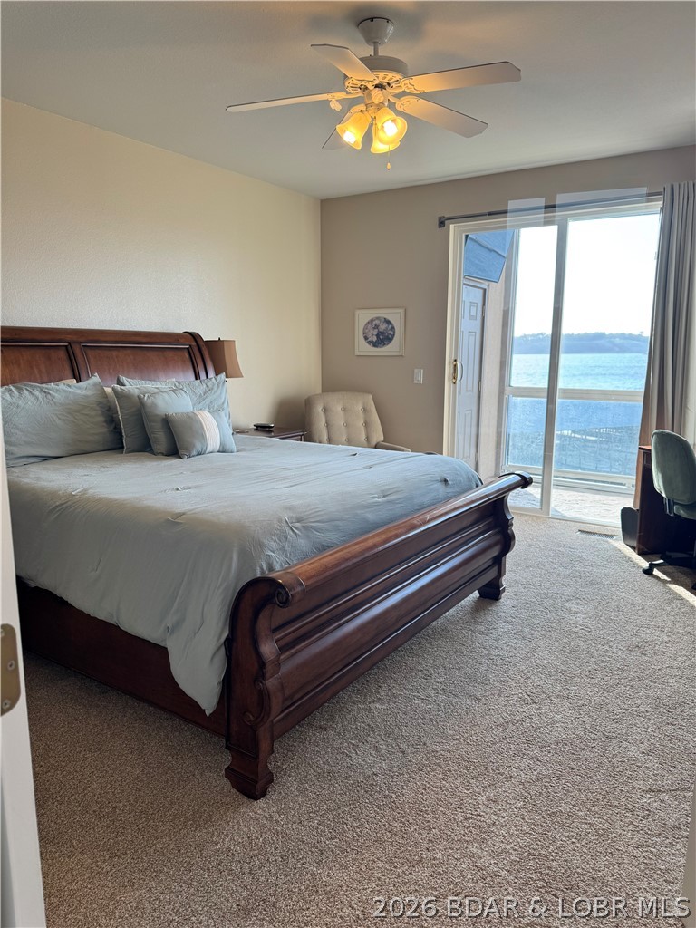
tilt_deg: -9.3
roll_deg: +0.9
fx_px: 643
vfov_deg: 71.6
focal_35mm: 24
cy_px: 464
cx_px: 348
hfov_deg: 56.8
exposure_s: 1/137
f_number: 1.78
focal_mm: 6.76
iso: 50
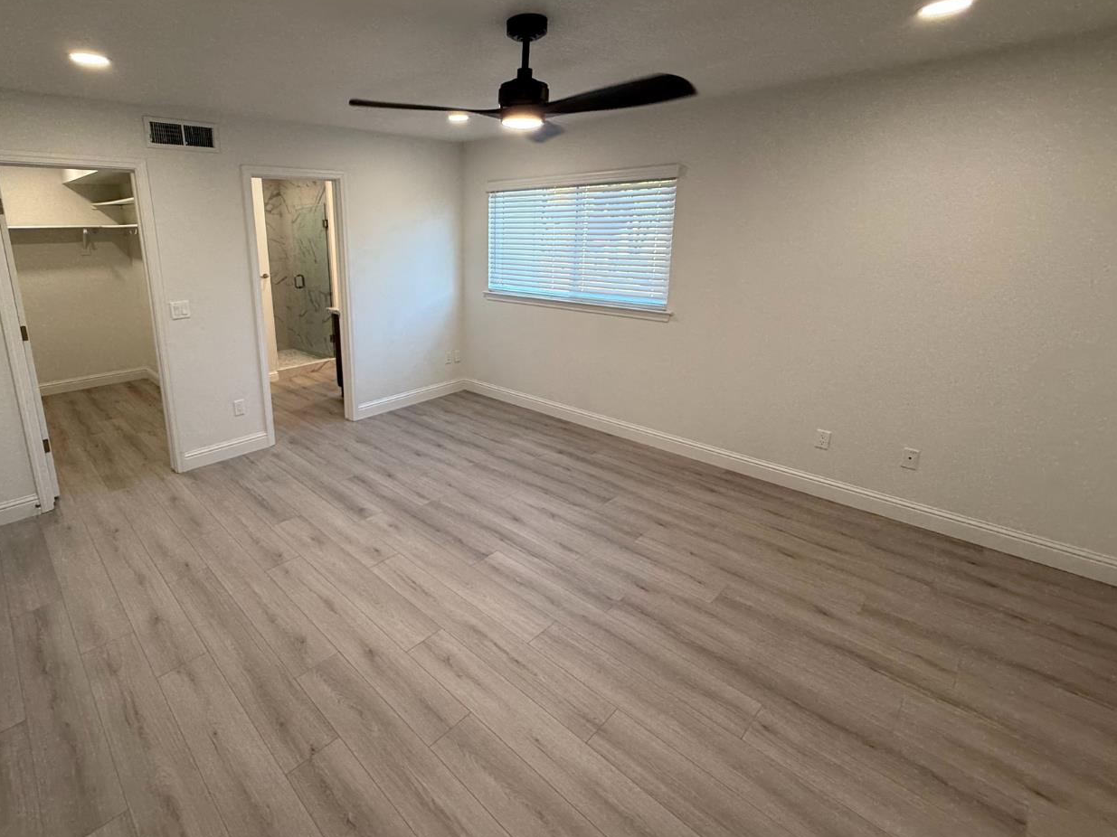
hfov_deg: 90.1
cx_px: 458
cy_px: 352
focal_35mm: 17
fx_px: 549
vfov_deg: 74.2
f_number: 2.2
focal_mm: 2.22
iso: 125
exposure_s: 1/120
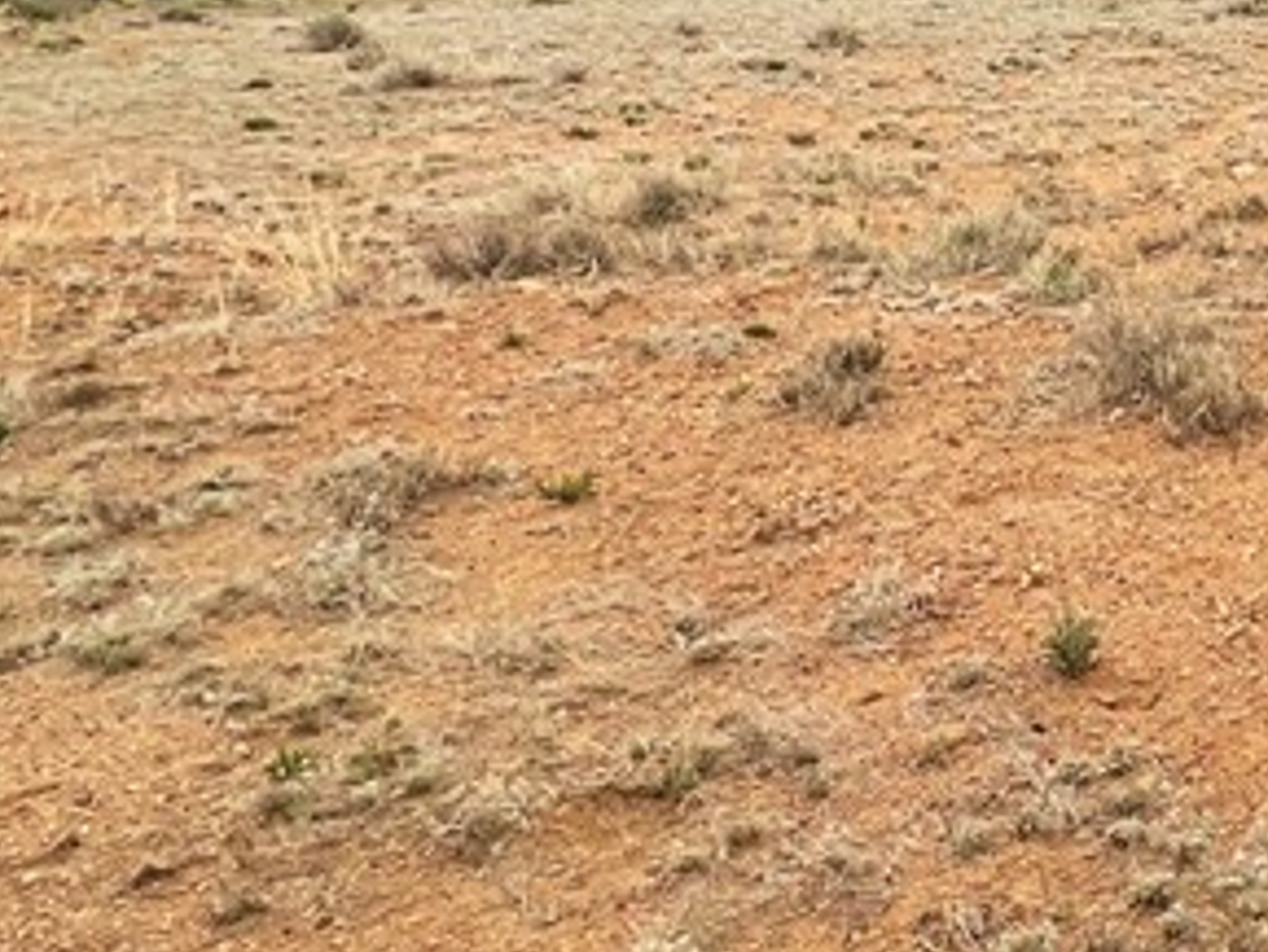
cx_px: 1562
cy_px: -101
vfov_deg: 28.6
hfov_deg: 32.9
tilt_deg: -0.9
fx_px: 1686
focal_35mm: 46
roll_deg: +2.0
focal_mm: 1.57
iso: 32
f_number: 1.8
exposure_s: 1/2421
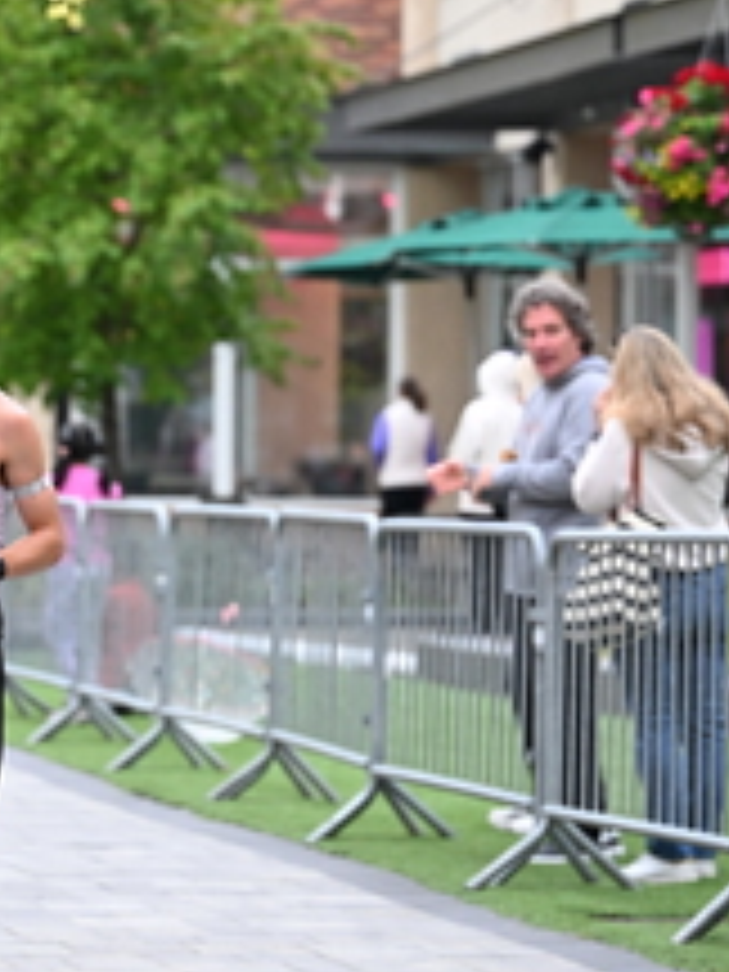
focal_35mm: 223
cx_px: 56
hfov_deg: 6.6
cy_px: 338
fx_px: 6262
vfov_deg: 8.9
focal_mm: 91
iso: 1600
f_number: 2.8
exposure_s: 1/800
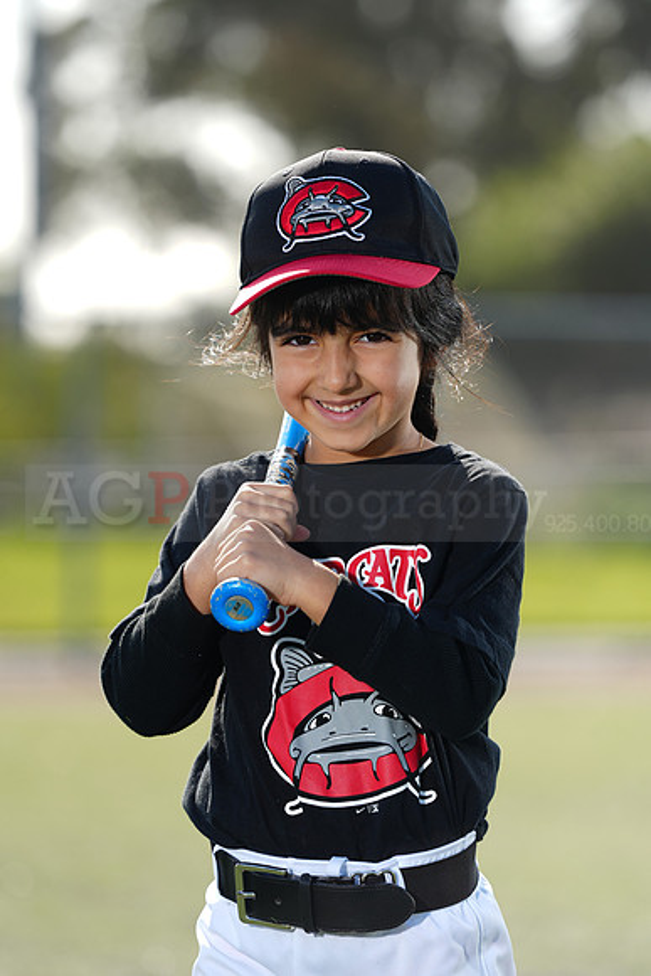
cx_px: 326
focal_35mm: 200
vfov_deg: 10.3
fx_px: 5421
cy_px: 488
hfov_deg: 6.9
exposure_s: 1/250
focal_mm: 200
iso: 50
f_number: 4.5
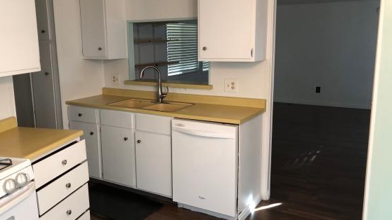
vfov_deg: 33.7
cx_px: 170
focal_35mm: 35
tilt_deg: -11.2
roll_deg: +1.4
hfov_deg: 56.4
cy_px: 110
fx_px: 364
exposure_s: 1/15
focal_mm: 4
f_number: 1.8
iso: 50
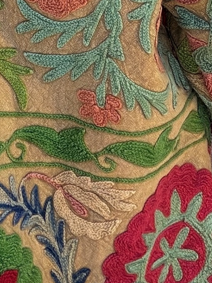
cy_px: -103
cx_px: 6
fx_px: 979
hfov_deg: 12.2
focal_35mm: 120
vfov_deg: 15.5
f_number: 1.9
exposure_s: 1/324
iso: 25
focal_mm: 2.71
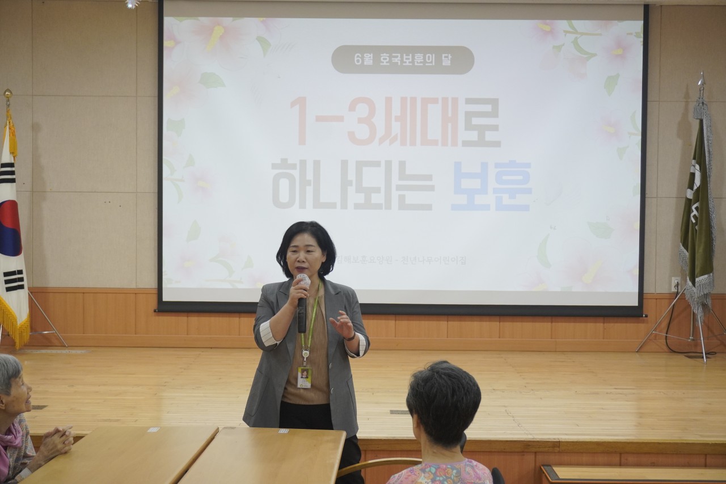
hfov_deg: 41.1
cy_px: 242
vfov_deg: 28.1
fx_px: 968
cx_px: 363
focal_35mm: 48
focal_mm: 32
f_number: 5
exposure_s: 1/160
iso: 1250
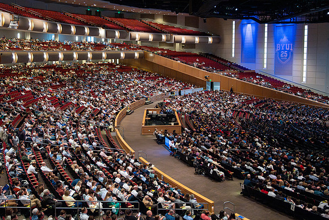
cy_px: 88
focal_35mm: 40
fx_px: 369
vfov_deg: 33.1
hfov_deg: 47.9
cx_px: 138
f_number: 4
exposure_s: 1/160
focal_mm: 33.5
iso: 6400
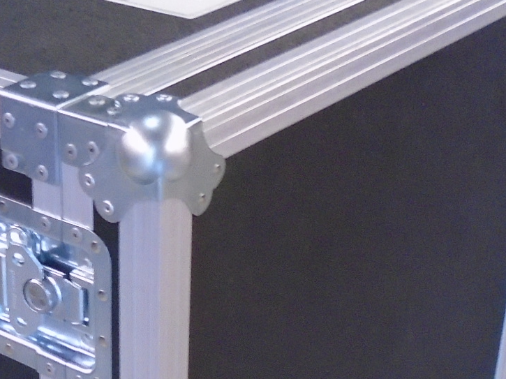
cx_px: 59
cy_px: 408
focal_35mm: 93
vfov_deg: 15.5
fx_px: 1359
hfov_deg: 20.7
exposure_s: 1/13
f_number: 3.2
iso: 400
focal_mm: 4.6
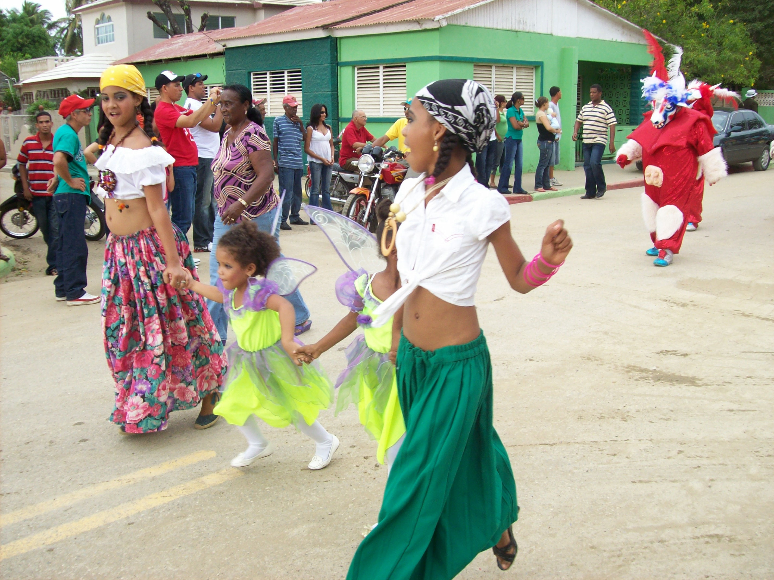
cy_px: 290
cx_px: 387
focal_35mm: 36
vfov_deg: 39.6
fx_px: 805
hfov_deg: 51.4
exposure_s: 1/283
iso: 80
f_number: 2.7
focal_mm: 6
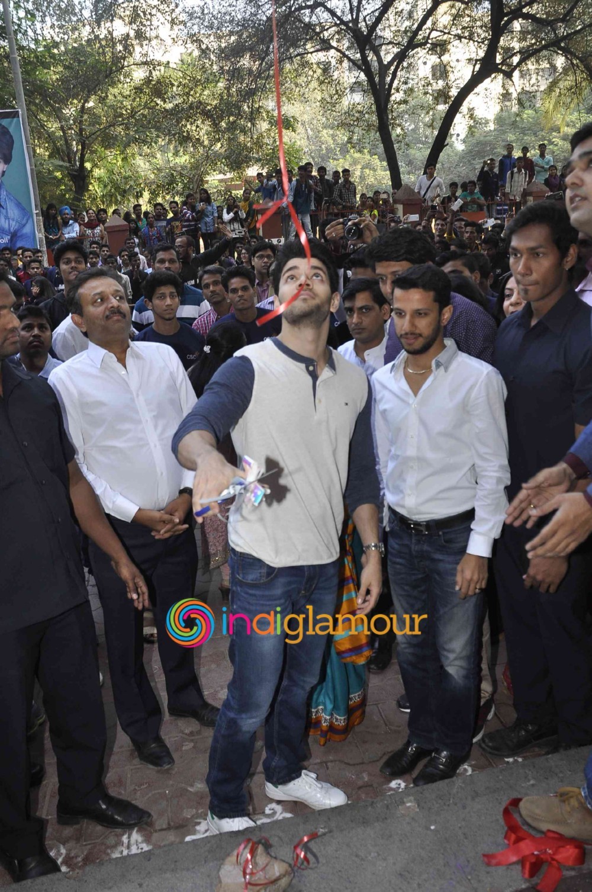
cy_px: 446
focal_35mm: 33
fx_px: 816
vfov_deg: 57.3
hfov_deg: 39.9
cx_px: 296
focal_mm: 22
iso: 400
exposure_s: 1/200
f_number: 5.6
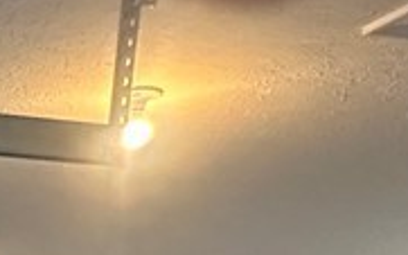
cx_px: -243
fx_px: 934
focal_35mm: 84
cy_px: 607
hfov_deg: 20.3
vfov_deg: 12.4
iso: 320
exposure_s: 1/60
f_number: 2.2
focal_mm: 2.22
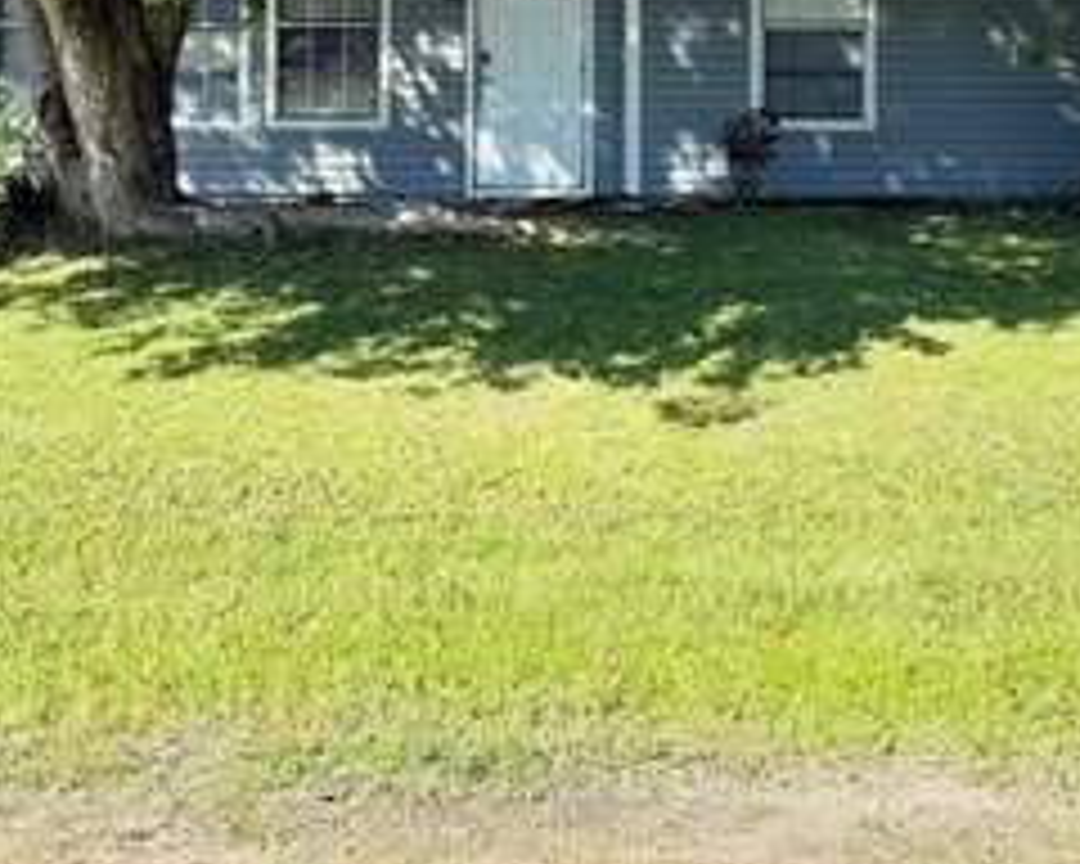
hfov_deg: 24.4
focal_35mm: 78
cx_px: 405
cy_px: 54
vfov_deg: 19.2
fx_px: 2493
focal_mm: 6.76
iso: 80
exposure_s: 1/3759
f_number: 1.78
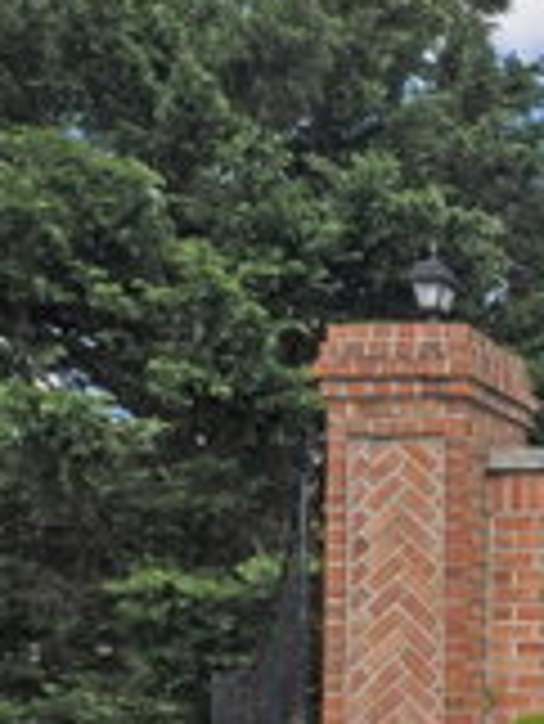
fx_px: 900
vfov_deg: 41.8
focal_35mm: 43
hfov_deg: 23.3
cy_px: 587
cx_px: 904
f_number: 7.1
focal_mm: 10
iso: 200
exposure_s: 1/250
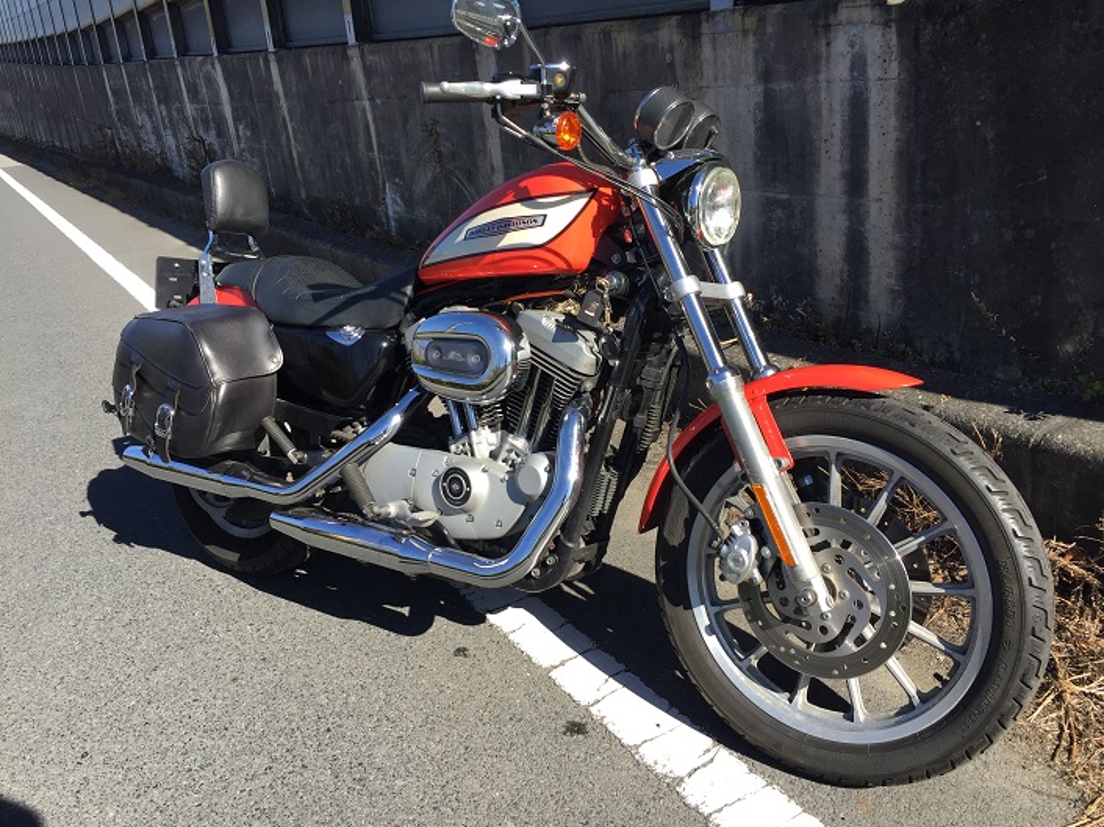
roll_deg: +6.6
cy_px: 414
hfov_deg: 61.7
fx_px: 925
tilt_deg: -20.5
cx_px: 552
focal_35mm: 29
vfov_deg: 48.2
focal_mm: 4.15
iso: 32
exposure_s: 1/879
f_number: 2.2
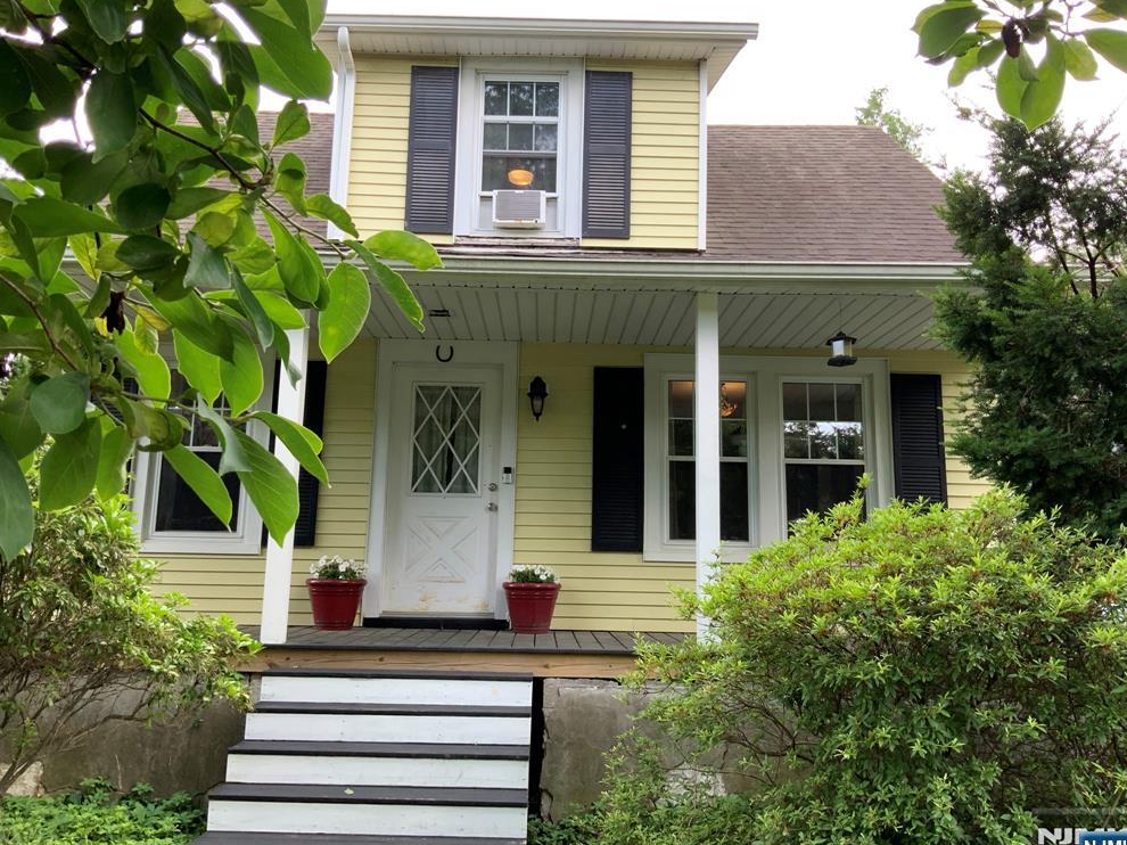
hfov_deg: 60.0
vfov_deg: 46.8
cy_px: 426
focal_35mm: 30
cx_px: 565
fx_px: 976
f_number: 1.8
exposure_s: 1/122
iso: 32
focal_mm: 3
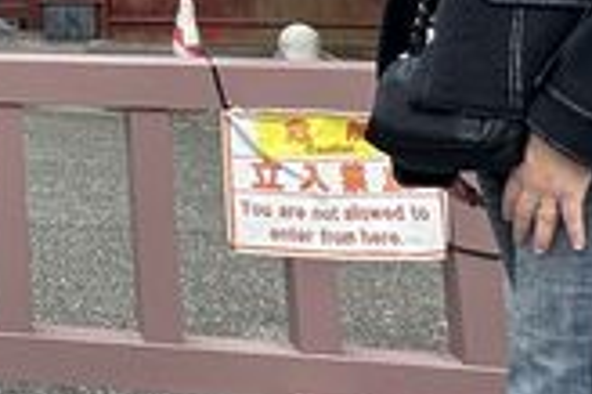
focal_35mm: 80
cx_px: -455
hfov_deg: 19.4
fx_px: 1314
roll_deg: +0.5
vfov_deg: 15.2
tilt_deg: +9.6
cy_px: -266
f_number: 2.2
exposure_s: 1/122
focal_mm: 2.22
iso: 40
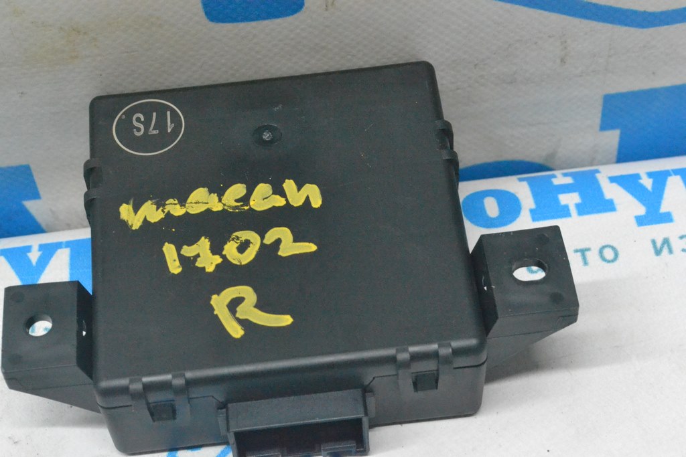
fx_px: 1572
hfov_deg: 24.6
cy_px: 228
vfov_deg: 16.6
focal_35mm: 82
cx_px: 343
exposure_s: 1/160
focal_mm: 55
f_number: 10
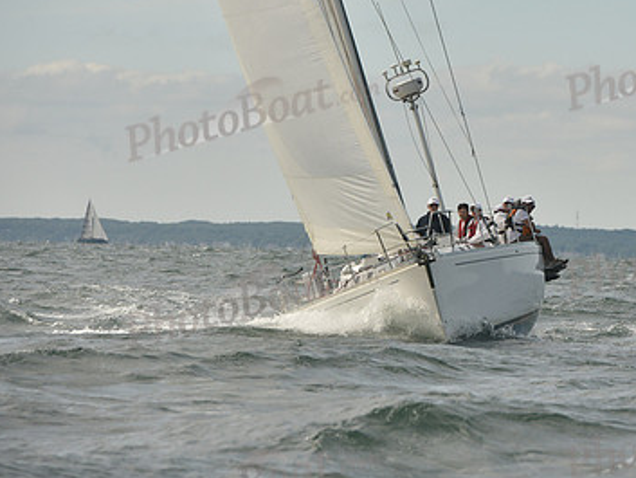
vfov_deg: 4.7
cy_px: 183
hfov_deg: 6.3
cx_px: 474
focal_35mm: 316
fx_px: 5808
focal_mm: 200
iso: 320
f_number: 7.1
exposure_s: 1/1000
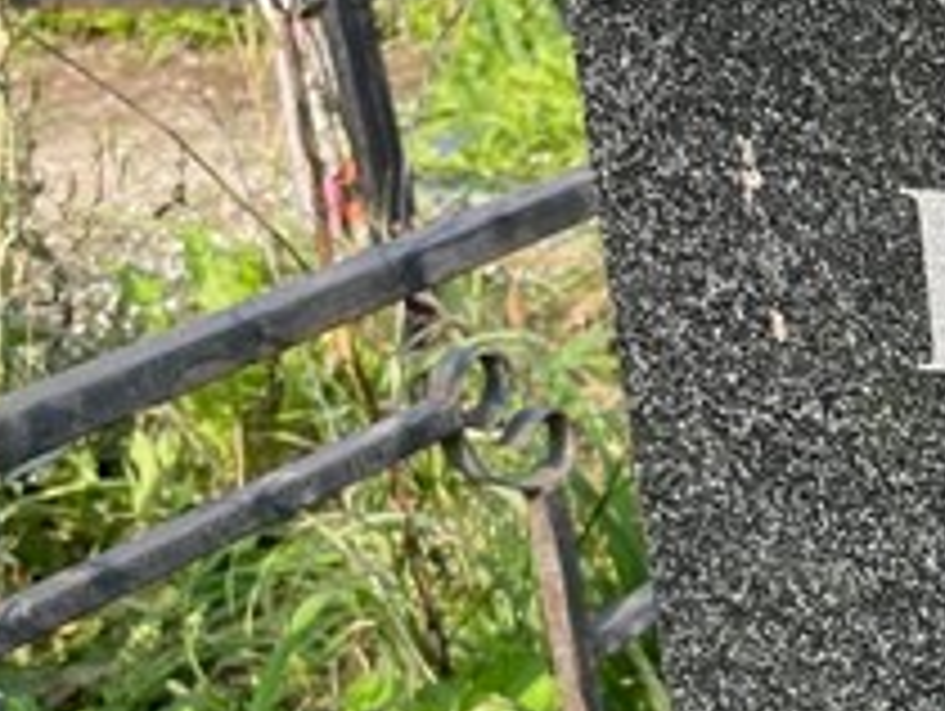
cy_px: 680
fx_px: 2706
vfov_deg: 14.8
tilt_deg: -22.2
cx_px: 1323
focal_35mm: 99
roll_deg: +2.5
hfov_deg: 18.1
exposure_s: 1/997
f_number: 1.6
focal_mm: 4.2
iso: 32
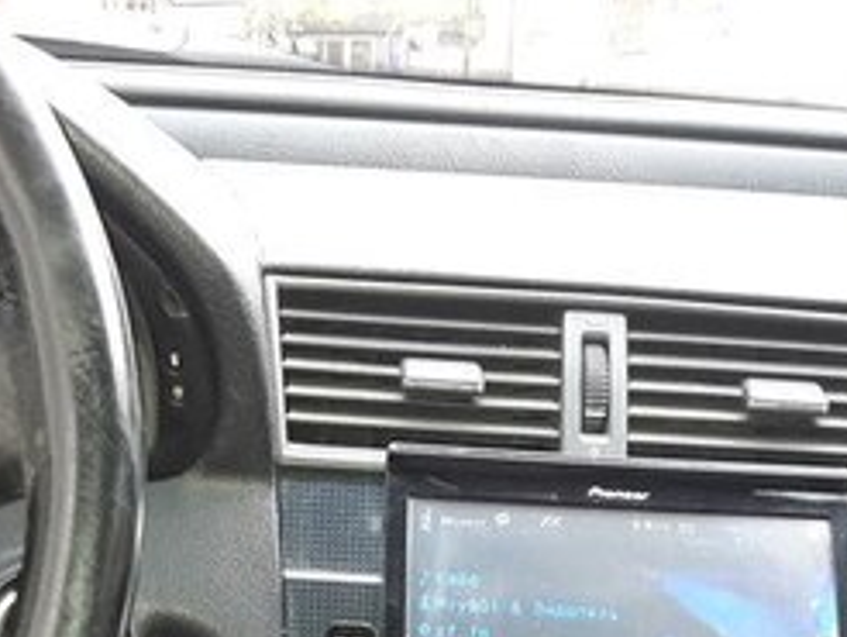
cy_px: 756
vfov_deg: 18.7
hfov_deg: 25.9
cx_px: 327
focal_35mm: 75
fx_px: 1837
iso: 160
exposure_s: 1/33
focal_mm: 3.7
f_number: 1.9
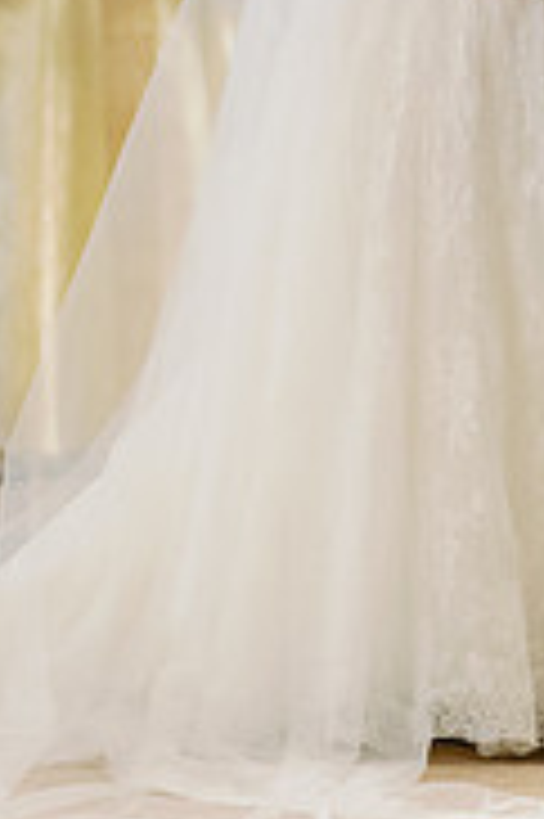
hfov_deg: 2.8
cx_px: 553
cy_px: 81
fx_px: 11241
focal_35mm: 495
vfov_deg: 4.2
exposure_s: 1/320
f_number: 2.8
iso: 2500
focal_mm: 200
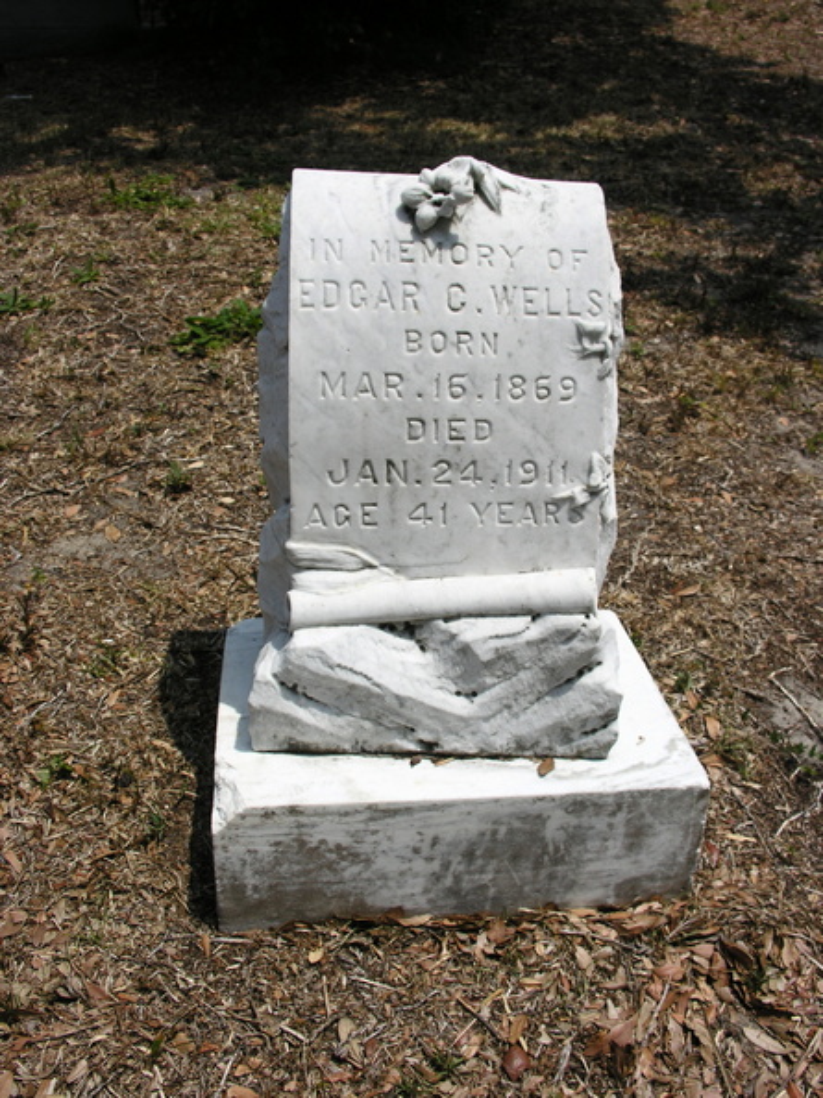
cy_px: 549
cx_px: 412
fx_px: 1110
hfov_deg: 40.7
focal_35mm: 35
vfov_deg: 52.6
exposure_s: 1/714
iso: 50
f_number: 4.5
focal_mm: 8.9
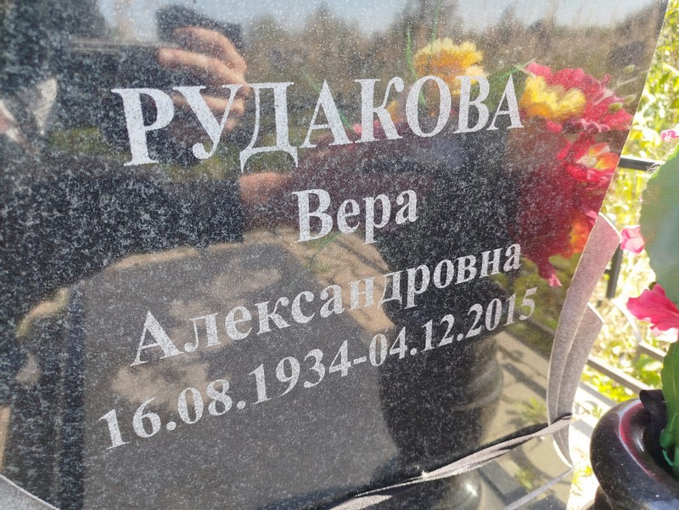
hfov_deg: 71.6
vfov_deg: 56.8
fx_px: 471
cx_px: 340
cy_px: 255
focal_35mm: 24
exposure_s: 1/119
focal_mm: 5.31
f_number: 1.7
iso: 50
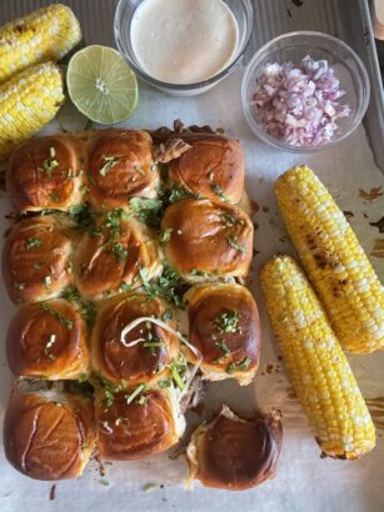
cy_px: 256
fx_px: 444
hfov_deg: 46.8
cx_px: 192
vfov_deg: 60.0
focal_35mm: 30
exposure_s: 1/30
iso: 640
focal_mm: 2.71
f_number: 2.2
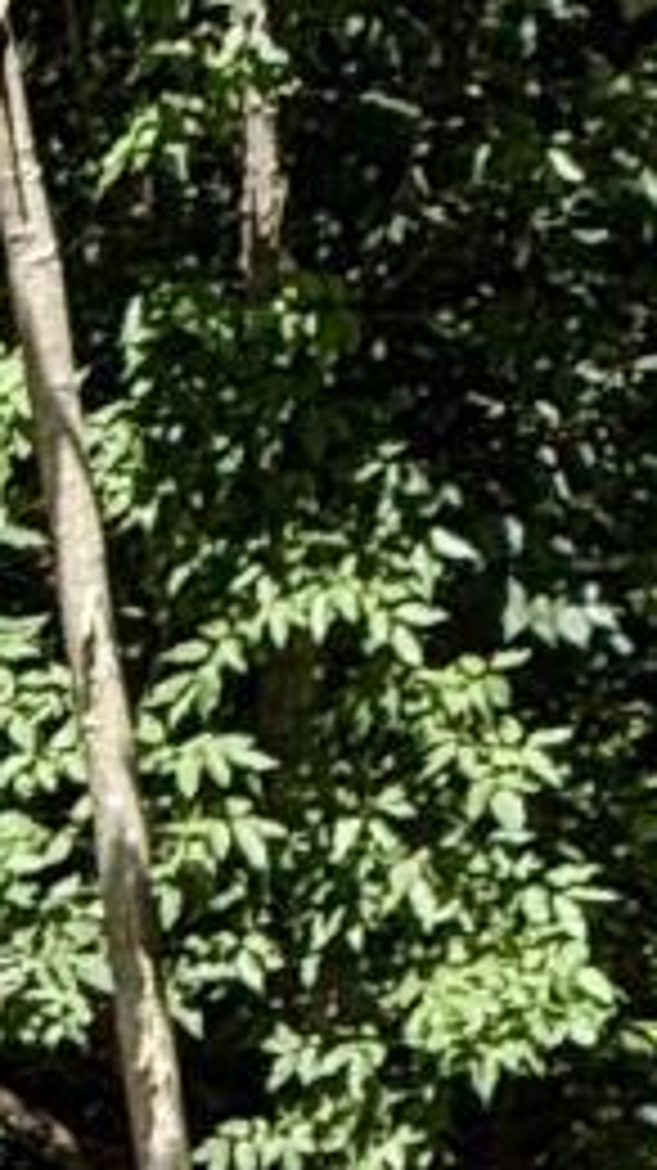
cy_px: 2700
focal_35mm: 1006
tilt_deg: -2.8
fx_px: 31197
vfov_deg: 2.1
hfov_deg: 1.2
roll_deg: +2.9
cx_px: -2534
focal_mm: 15.66
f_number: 2.8
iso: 64
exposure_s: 1/736
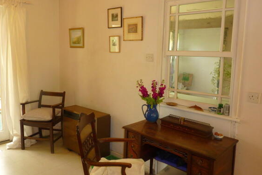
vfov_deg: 43.6
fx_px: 218
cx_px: 128
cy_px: 83
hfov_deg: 61.9
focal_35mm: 30
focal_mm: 4.1
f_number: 3.3
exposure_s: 1/8
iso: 100
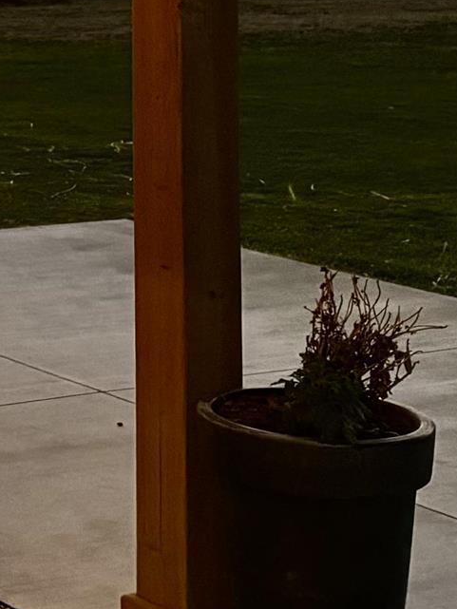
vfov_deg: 16.1
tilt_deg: +1.7
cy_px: -203
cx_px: -289
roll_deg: +0.2
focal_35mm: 115
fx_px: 2024
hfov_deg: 12.1
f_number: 1.78
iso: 640
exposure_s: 1/60
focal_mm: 6.76
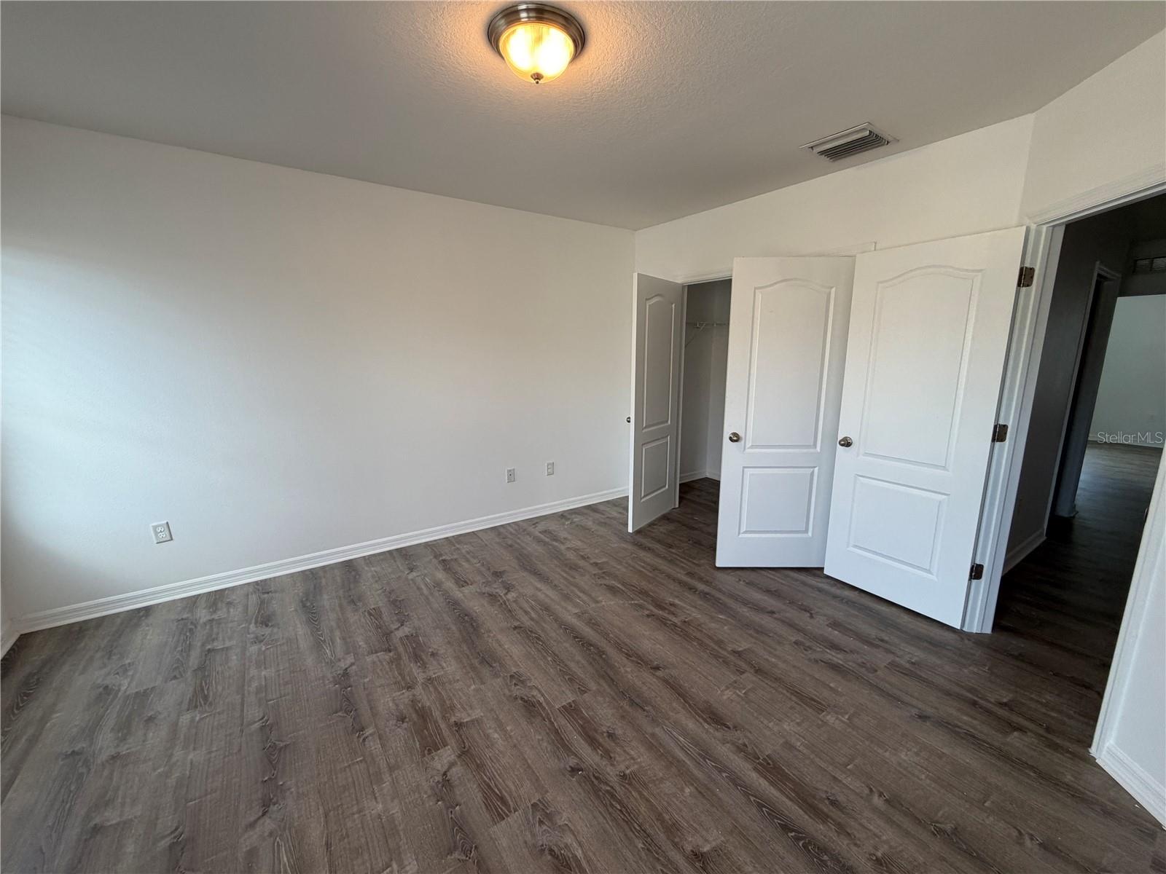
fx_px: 472
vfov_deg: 85.7
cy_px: 437
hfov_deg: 102.1
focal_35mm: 14
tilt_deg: -10.3
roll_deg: +0.9
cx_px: 583
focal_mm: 2.22
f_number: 2.2
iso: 160
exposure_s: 1/120
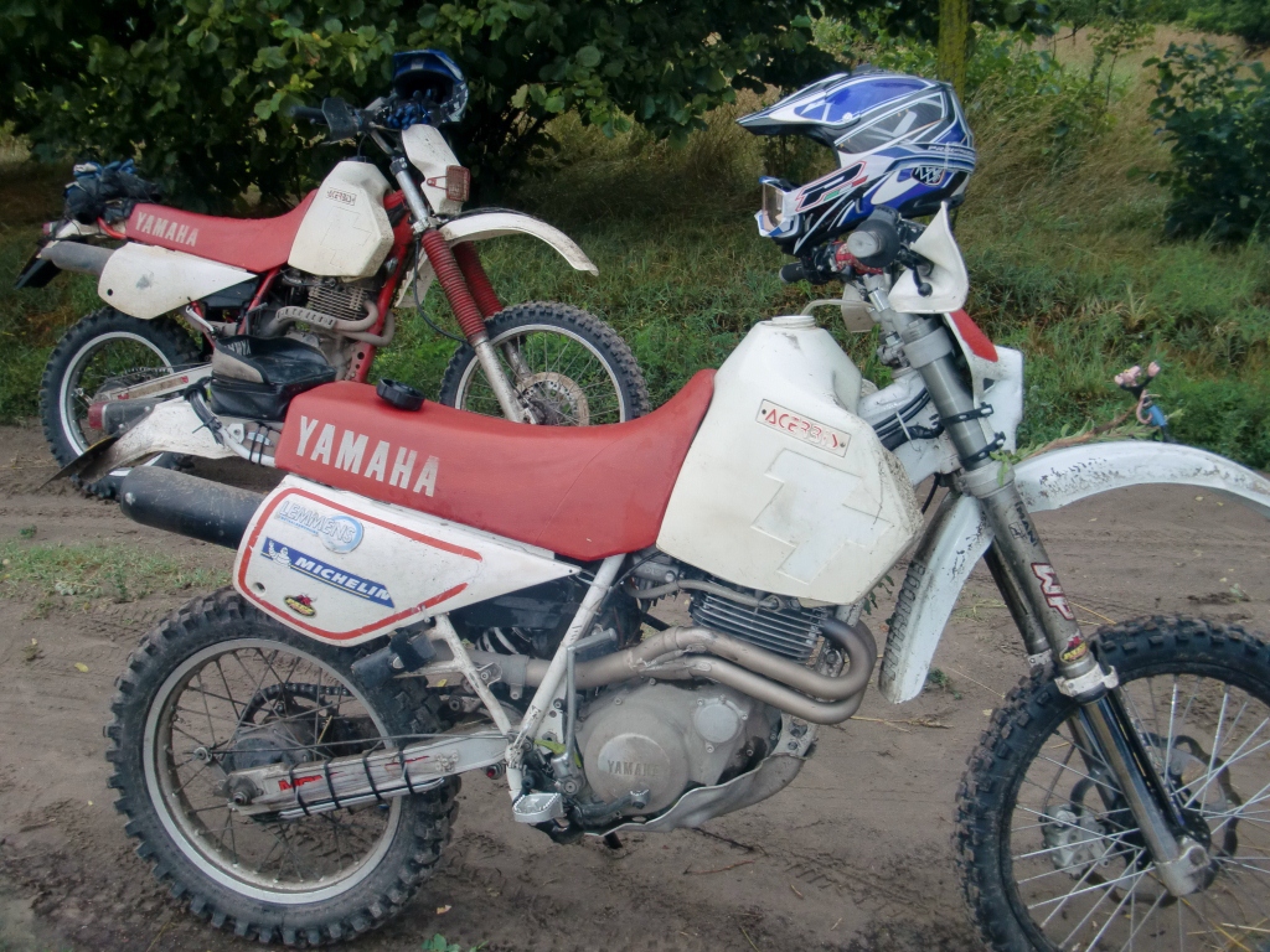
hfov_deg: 49.0
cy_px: 476
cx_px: 635
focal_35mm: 38
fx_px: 1394
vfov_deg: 37.7
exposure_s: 1/80
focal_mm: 6.66
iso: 64
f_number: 3.9
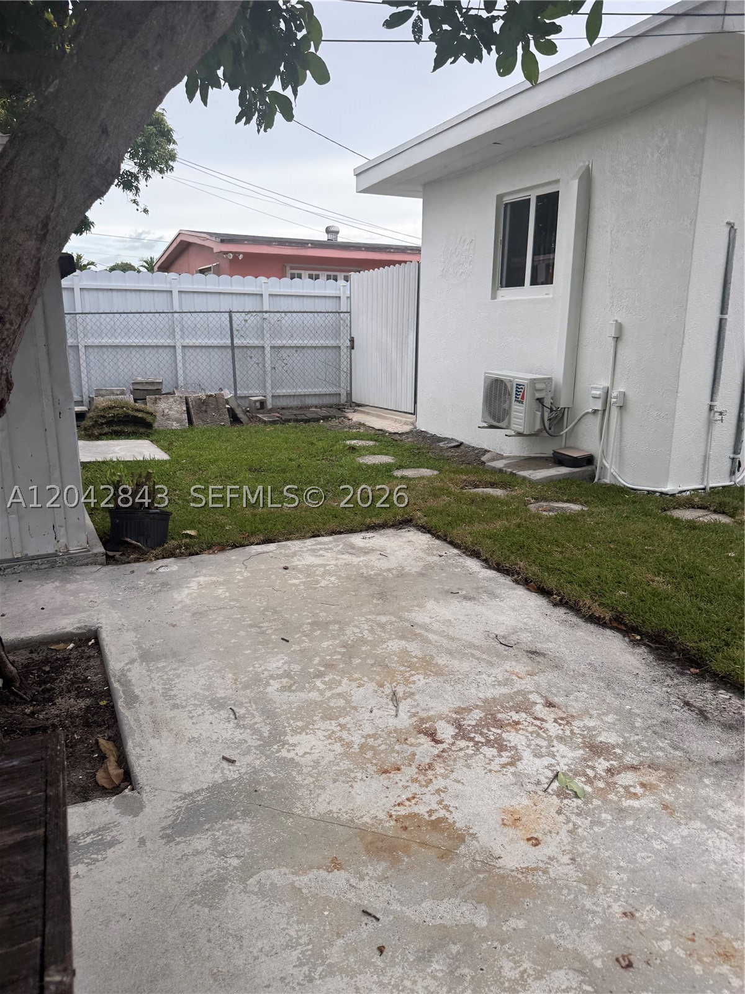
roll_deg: +2.1
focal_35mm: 24
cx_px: 372
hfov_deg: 56.8
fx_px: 689
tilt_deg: -12.8
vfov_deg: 71.6
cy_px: 497
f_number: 1.78
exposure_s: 1/660
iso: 100
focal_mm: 6.76
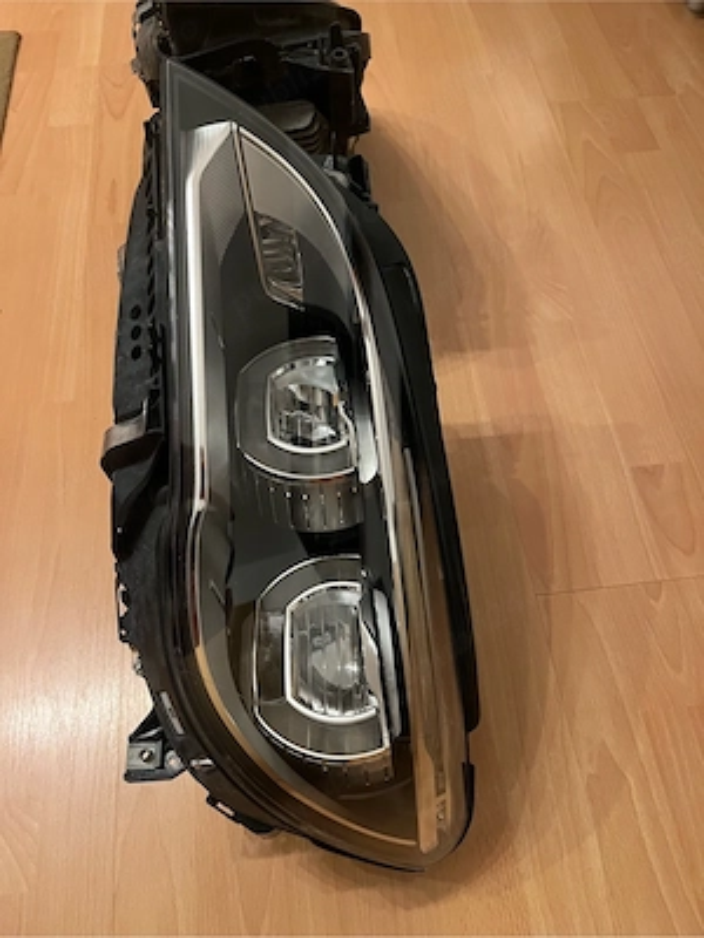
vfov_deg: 67.3
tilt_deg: -62.0
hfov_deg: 53.1
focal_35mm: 26
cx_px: 352
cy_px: 469
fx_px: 705
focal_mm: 5.1
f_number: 1.6
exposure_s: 1/33
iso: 640
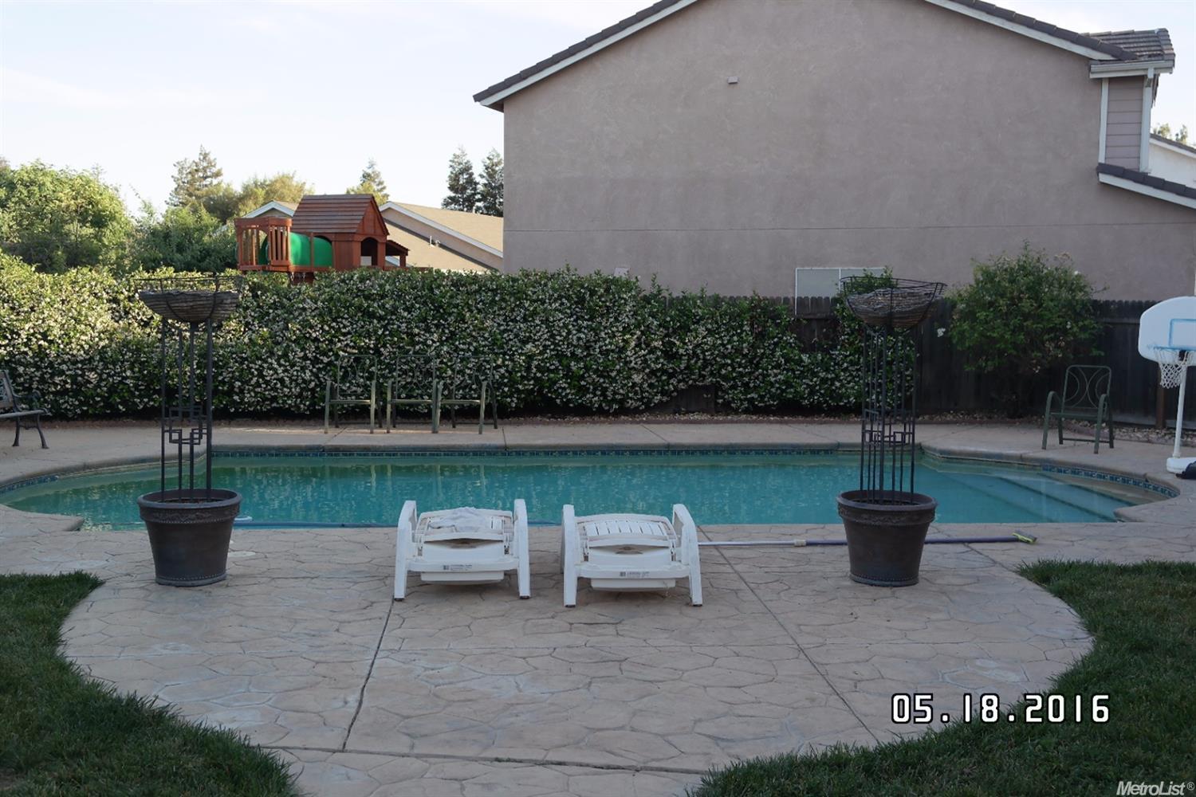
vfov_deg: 36.9
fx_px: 1196
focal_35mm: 36
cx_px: 598
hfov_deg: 53.1
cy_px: 398
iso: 100
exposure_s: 1/160
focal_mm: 24
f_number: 5
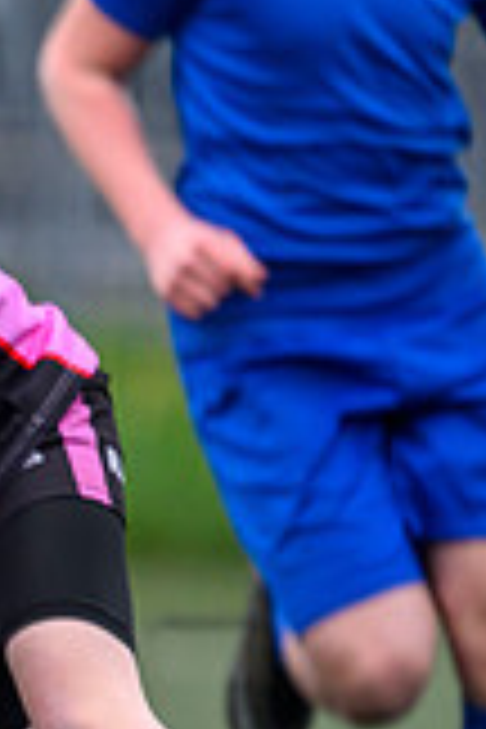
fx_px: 48070
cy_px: 468
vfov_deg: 0.9
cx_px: -943
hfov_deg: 0.6
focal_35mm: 2374
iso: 800
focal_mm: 560
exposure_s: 1/1250
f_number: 4
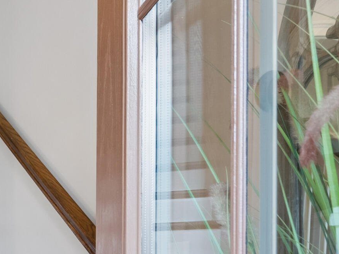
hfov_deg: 24.1
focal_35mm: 53
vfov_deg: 25.9
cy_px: 263
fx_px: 519
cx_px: -221
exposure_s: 1/13
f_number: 8
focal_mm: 16
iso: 400
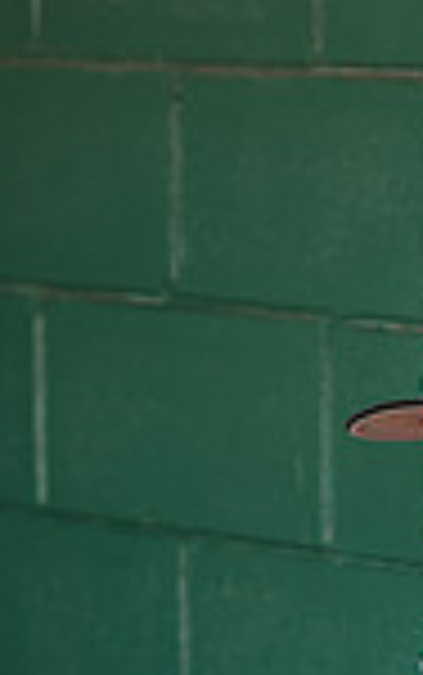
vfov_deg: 7.9
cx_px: 549
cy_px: 940
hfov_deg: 5.0
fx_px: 4787
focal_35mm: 260
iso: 100
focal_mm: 85
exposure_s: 1/160
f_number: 2.8
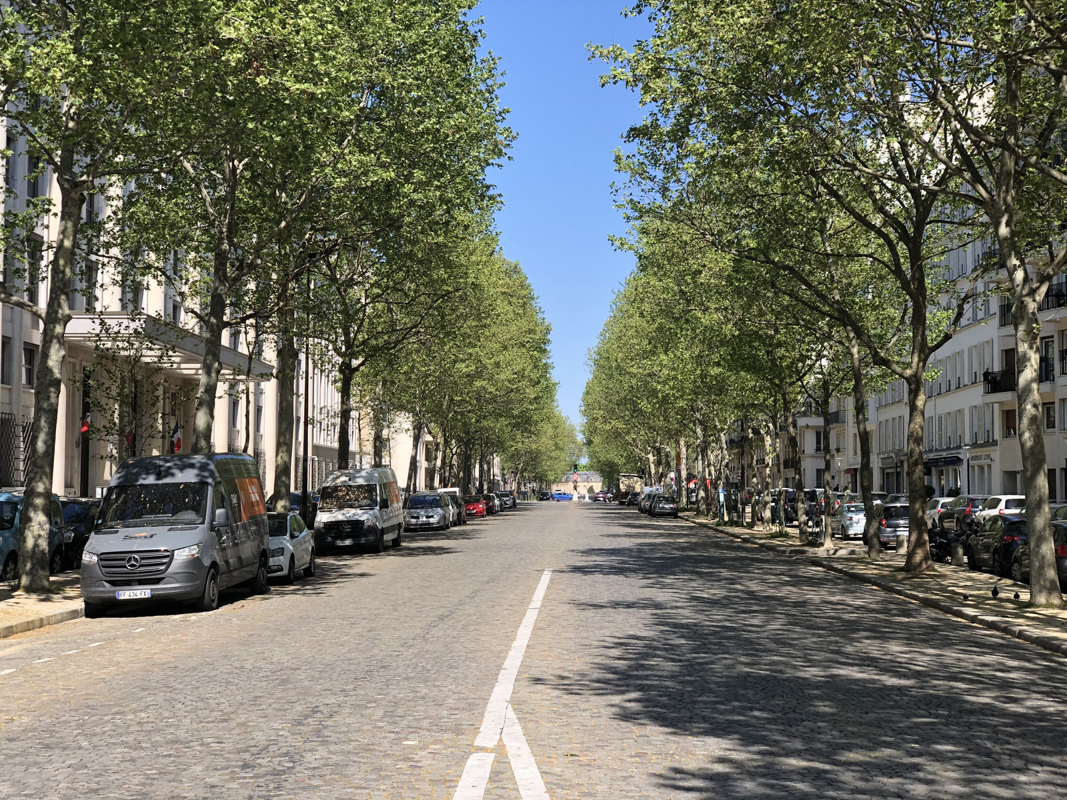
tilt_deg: +2.8
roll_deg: +0.3
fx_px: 1603
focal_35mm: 52
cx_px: 534
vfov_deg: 28.0
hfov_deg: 36.8
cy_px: 400
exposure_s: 1/639
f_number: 2.4
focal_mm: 6
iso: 16
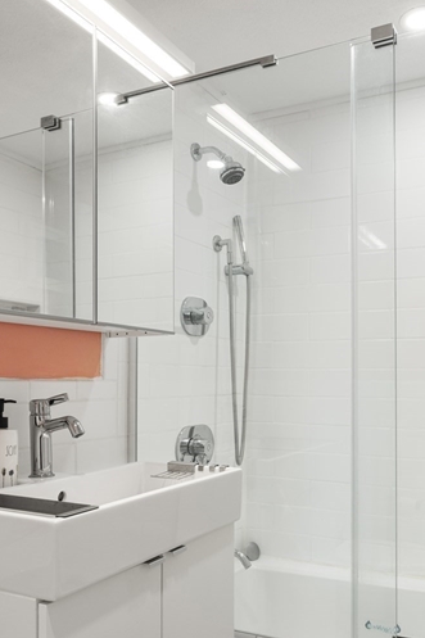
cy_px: 386
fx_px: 585
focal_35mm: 33
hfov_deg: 39.7
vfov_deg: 56.8
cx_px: 263
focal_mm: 16
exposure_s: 1/15
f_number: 7.1
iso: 320
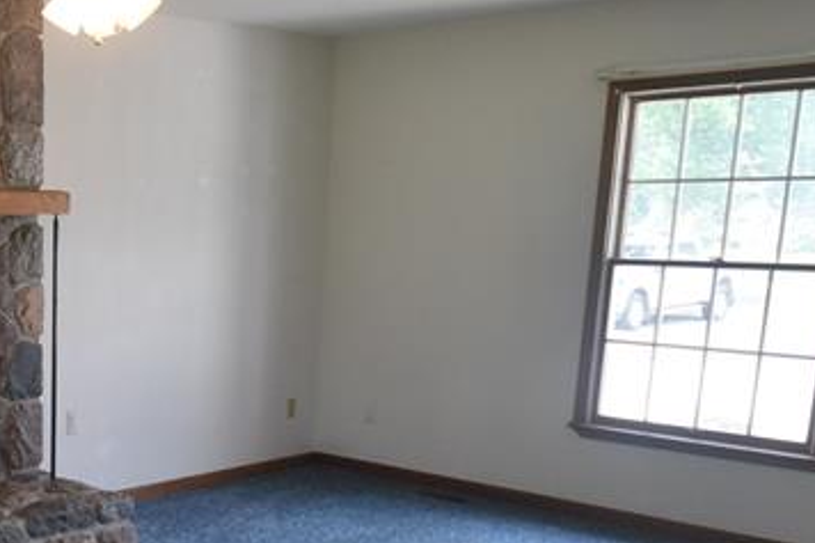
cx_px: -117
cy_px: 410
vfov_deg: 27.9
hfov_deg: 34.8
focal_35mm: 47
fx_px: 1073
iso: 800
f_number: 4.5
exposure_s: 1/125
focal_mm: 11
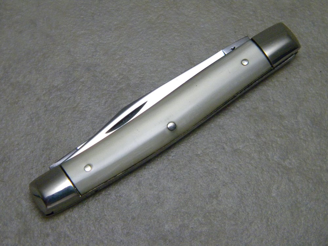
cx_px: 164
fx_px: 995
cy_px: 123
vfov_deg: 14.1
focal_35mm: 105
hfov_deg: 18.7
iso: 747
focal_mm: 19
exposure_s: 1/140
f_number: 4.7
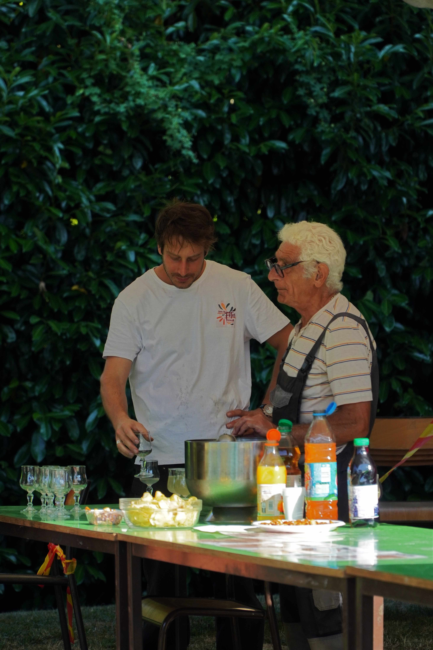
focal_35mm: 158
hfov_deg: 8.7
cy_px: 325
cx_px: 216
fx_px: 2841
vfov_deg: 13.0
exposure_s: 1/1000
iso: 400
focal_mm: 105
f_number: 4
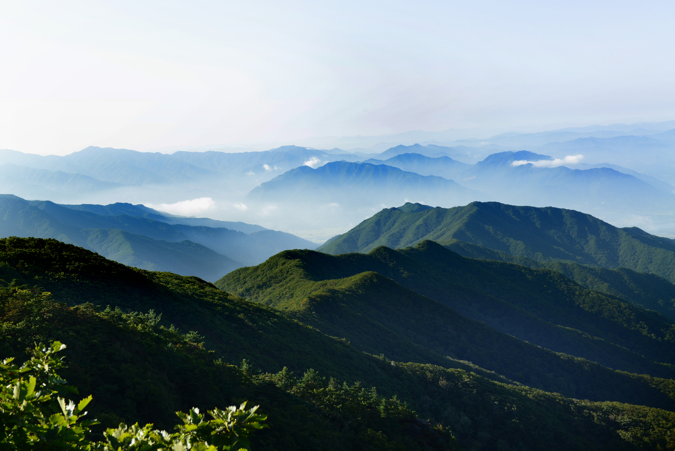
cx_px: 338
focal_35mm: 50
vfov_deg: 27.0
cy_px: 226
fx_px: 938
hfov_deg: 39.6
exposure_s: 1/200
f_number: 13
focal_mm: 50
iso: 320
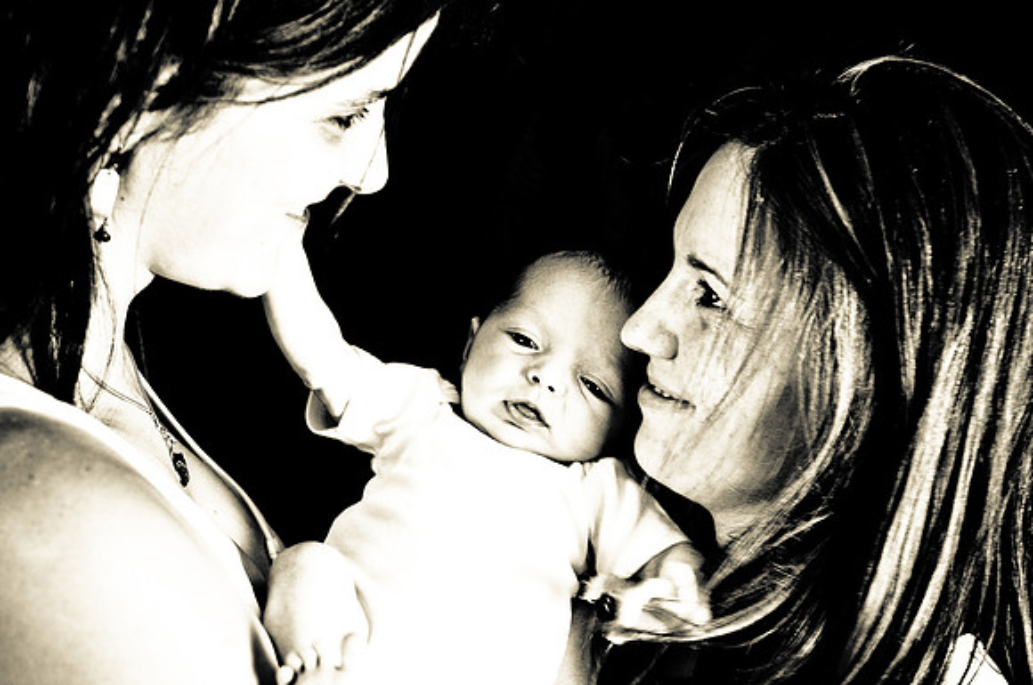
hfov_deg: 41.2
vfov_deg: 28.0
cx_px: 516
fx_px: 1375
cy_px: 342
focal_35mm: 48
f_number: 2.8
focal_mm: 32
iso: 200
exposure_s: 1/15
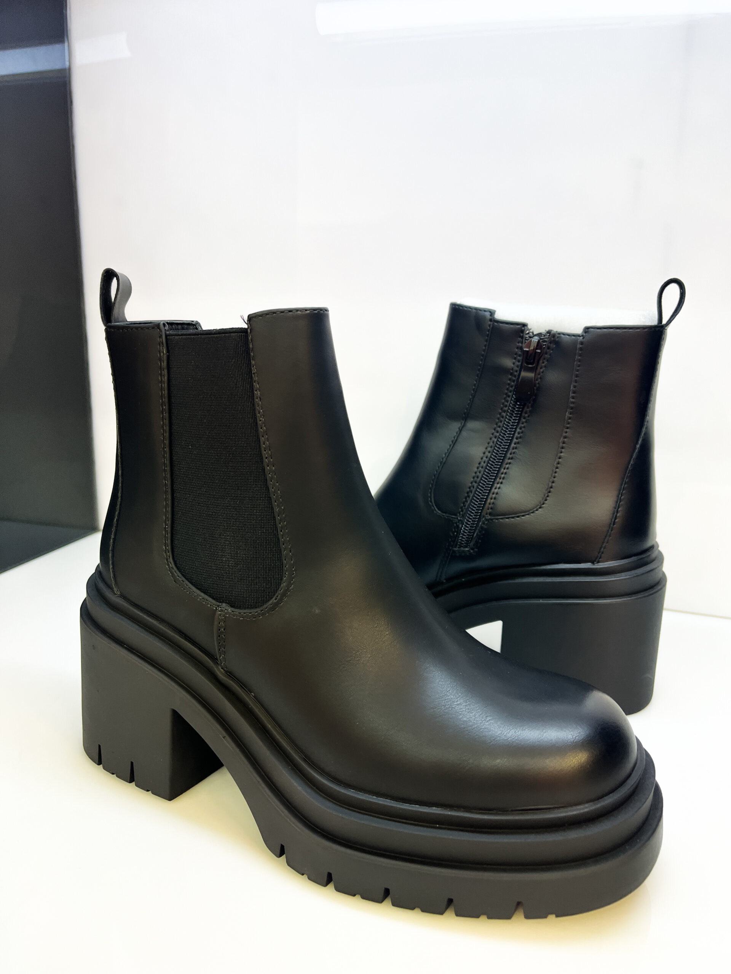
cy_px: 487
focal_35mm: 26
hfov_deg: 53.1
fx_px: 732
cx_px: 366
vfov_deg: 67.3
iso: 64
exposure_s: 1/100
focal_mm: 5.1
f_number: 1.6
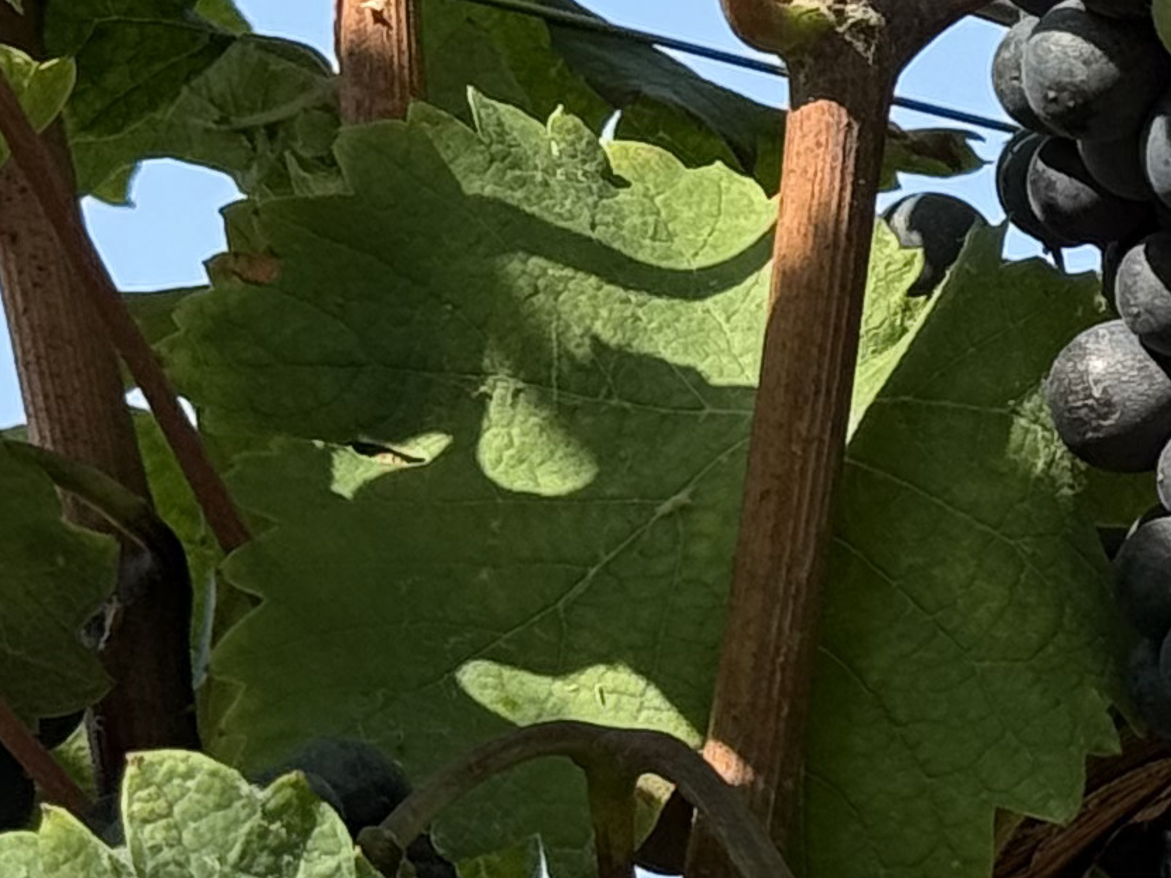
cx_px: 2518
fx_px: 7881
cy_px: 371
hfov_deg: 8.0
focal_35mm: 233
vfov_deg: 6.4
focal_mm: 6.76
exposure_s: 1/1642
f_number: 1.78
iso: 64
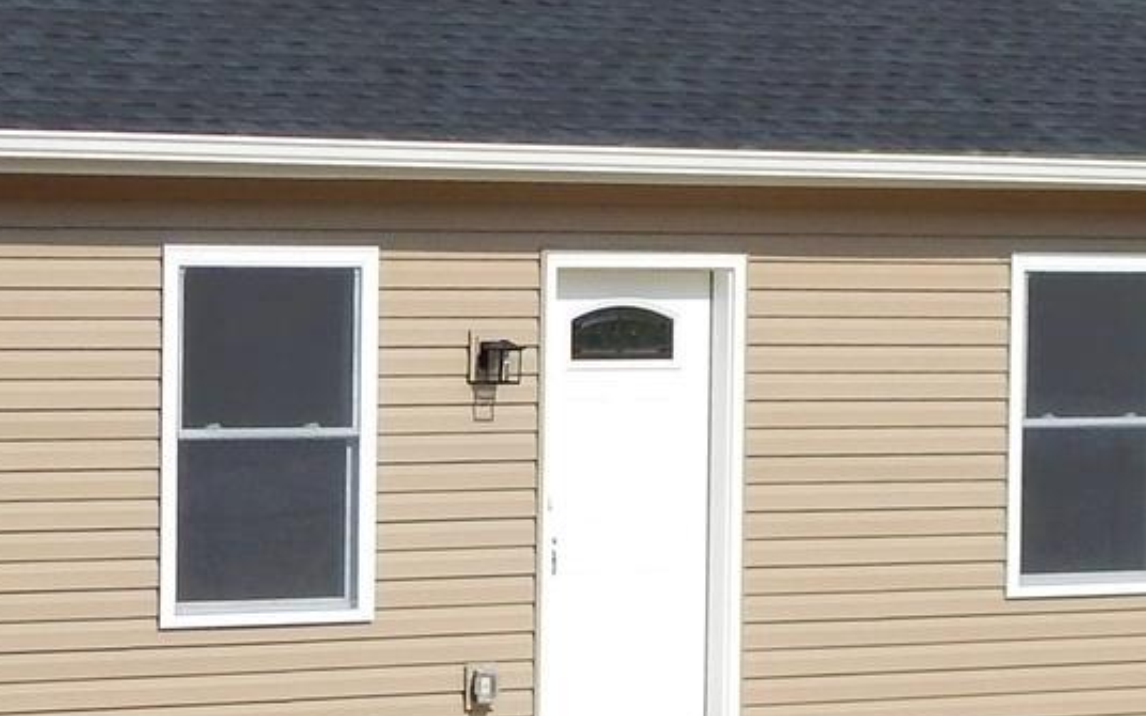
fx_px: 5434
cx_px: 430
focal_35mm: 174
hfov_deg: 12.0
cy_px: 540
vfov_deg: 7.5
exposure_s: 1/400
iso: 125
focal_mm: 7.7
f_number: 7.1
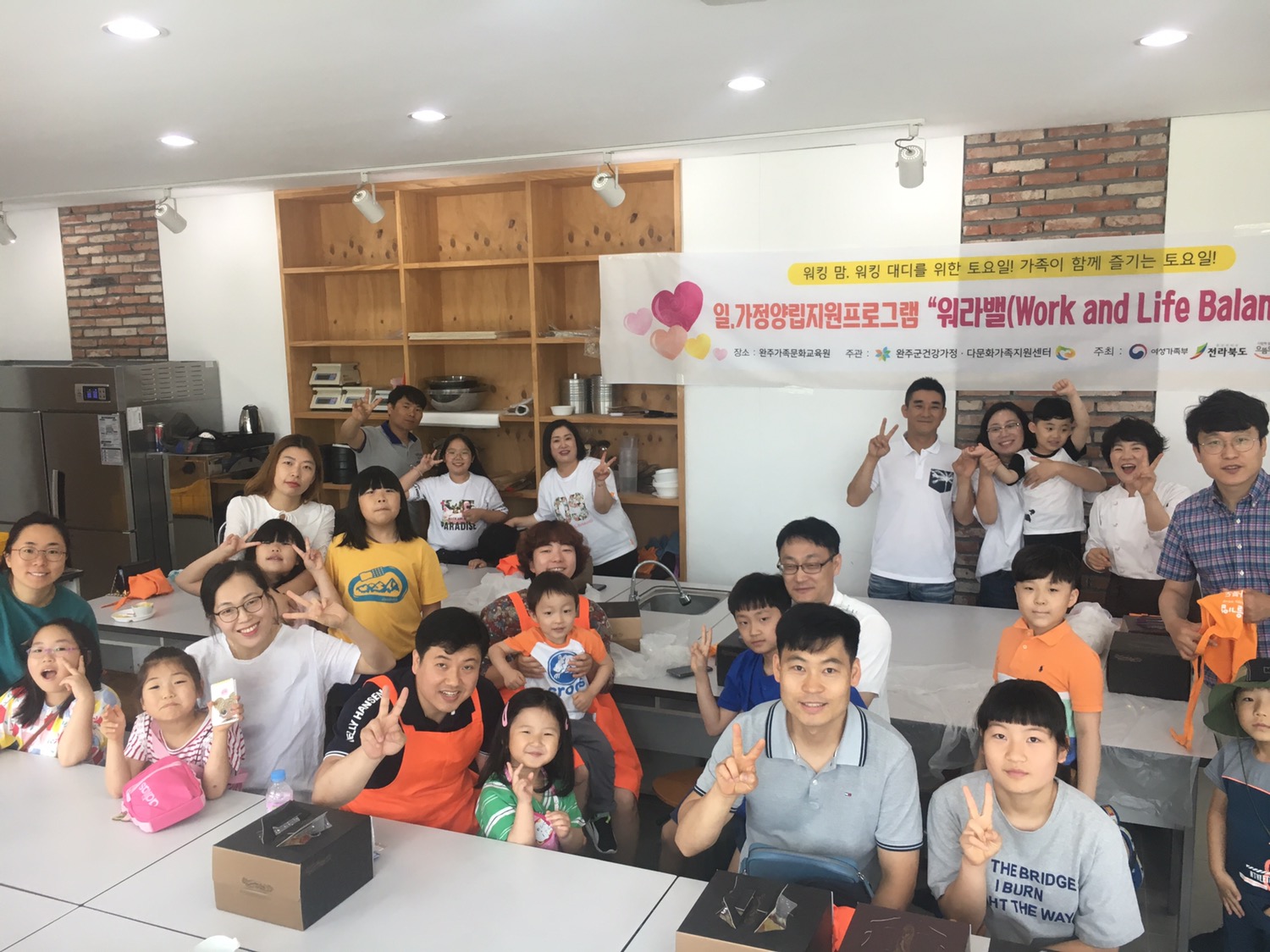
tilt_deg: -8.7
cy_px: 476
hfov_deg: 61.7
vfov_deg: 48.2
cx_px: 635
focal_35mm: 29
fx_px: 1064
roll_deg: +0.8
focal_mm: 4.15
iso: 32
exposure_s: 1/40
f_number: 2.2
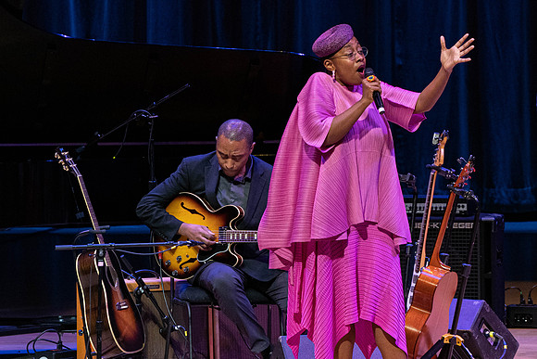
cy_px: 202
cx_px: 285
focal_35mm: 442
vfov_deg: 3.1
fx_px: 6590
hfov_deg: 4.7
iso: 4000
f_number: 8
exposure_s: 1/320
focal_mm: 288
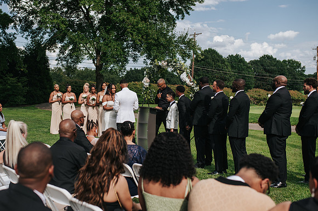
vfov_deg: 31.6
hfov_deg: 45.9
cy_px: 99
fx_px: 374
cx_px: 132
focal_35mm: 42
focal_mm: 35
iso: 250
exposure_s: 1/8000
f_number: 2.8
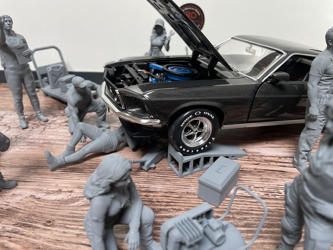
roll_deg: +0.6
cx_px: 166
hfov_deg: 67.3
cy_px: 125
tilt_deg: -28.4
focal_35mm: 26
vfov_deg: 53.1
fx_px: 250
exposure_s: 1/100
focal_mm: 4.2
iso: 100
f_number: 1.6
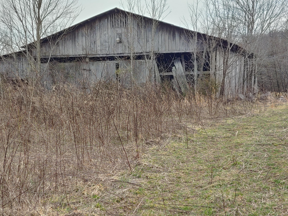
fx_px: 549
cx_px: 142
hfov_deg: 29.4
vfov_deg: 22.3
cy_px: 109
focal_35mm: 66
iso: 50
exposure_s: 1/350
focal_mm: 5.88
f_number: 2.4
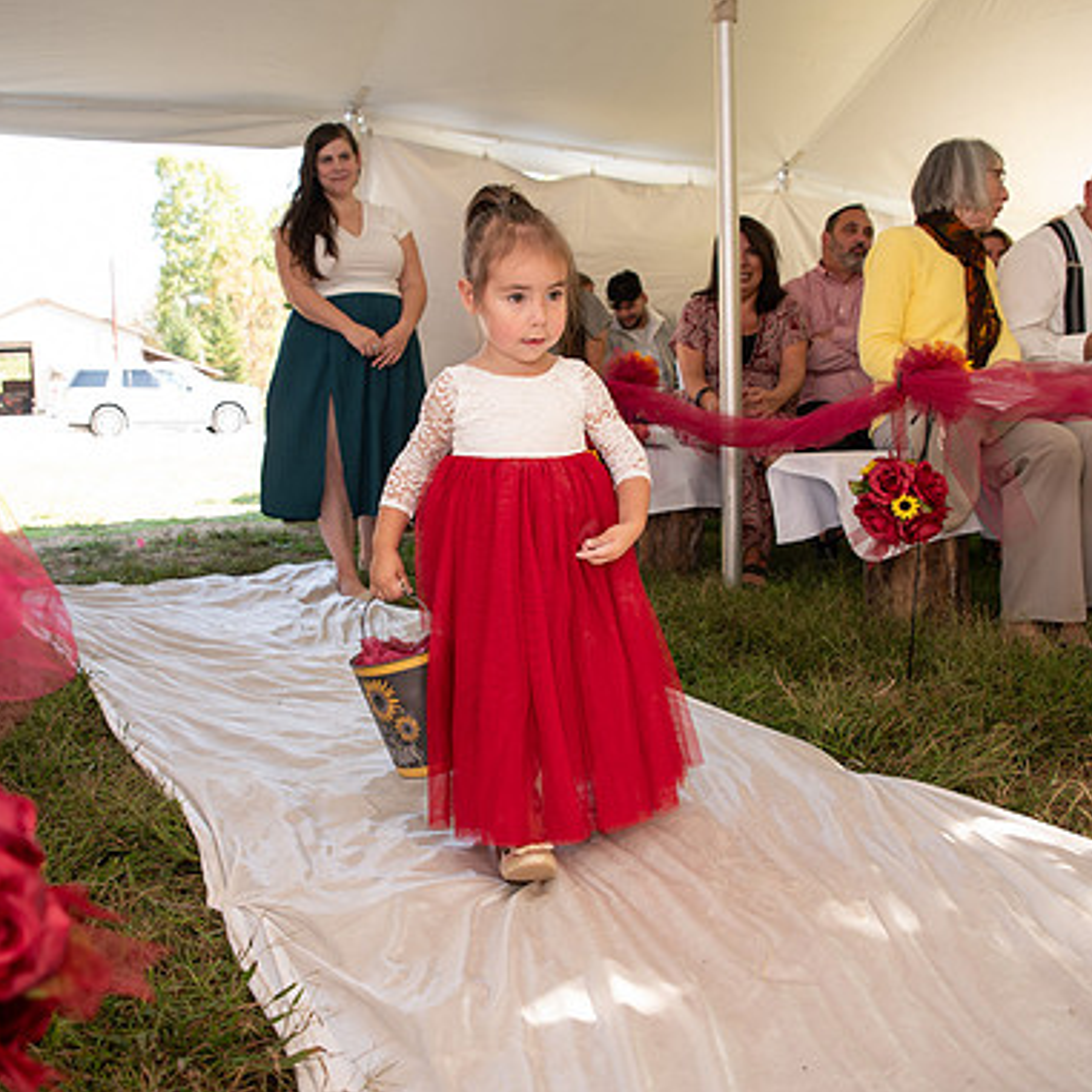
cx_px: 482
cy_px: 550
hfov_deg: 52.4
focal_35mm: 31
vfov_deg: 52.5
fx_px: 1106
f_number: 3.5
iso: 320
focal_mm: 24
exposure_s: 1/200
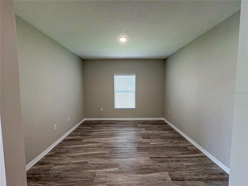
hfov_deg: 102.1
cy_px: 93
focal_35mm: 14
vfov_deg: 85.7
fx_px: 100
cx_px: 124
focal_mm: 2.22
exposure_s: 1/120
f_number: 2.2
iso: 250
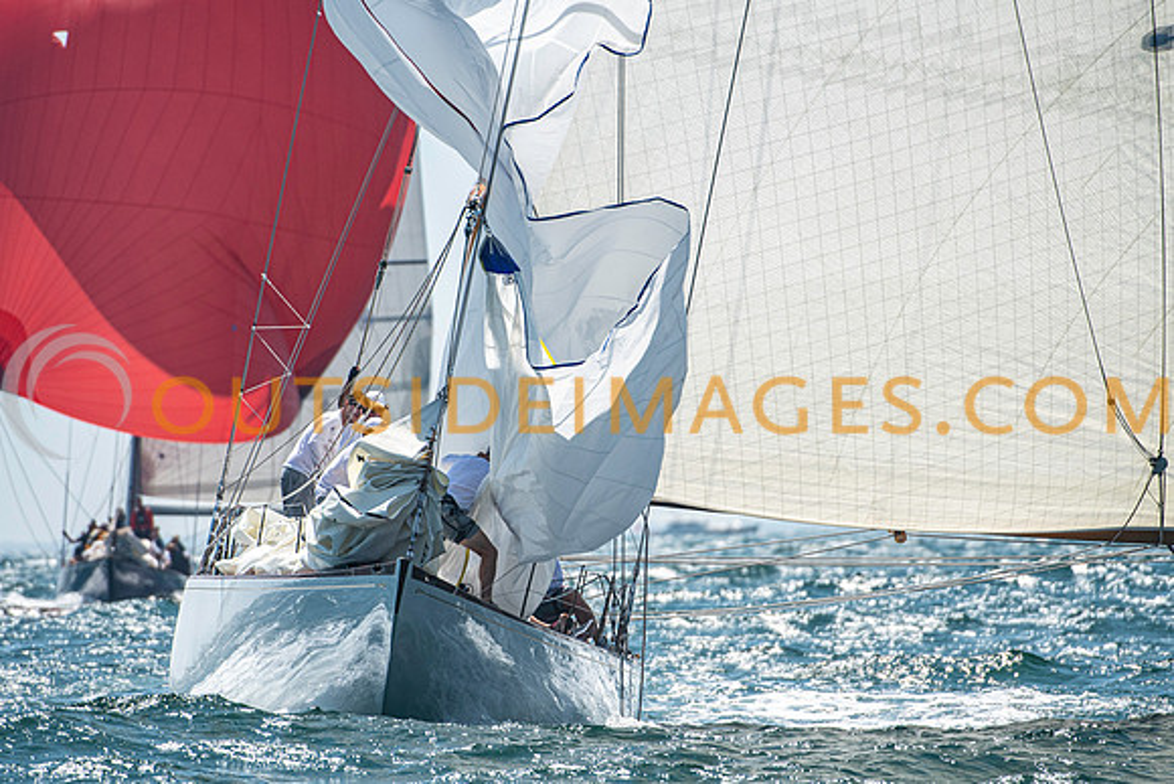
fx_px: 19570
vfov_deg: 2.3
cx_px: 587
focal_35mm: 600
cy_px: 392
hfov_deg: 3.4
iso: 400
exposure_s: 1/2500
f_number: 5.6
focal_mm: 400
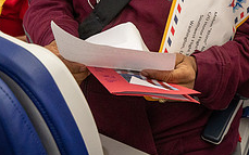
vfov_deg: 20.2
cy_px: -3
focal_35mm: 62
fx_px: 421
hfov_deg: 33.0
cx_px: 128
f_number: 6.3
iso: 3600
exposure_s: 1/60
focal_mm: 24
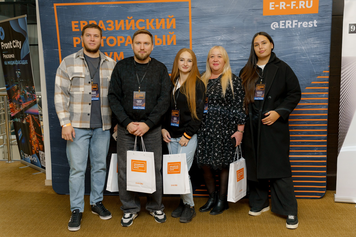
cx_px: 178
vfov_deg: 33.1
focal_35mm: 40
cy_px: 118
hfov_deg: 48.1
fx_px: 399
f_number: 3.5
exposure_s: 1/125
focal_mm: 40
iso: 400
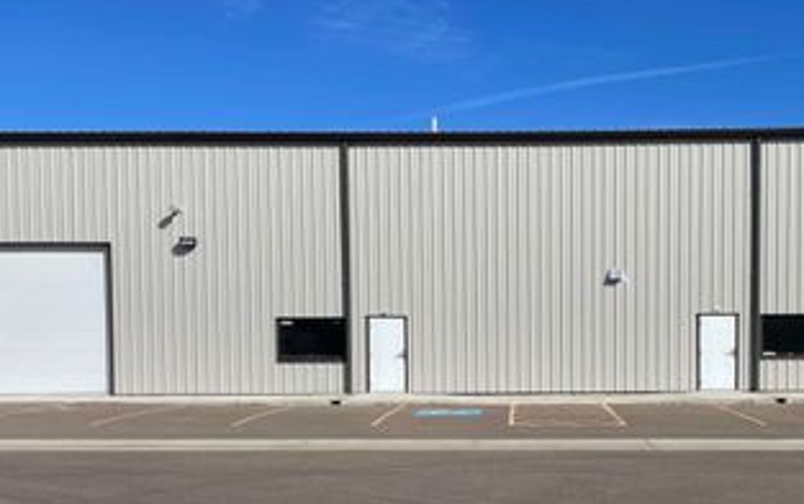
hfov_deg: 44.7
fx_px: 965
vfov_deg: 28.8
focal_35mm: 44
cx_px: 519
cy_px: 382
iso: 32
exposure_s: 1/5814
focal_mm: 4.2
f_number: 1.6
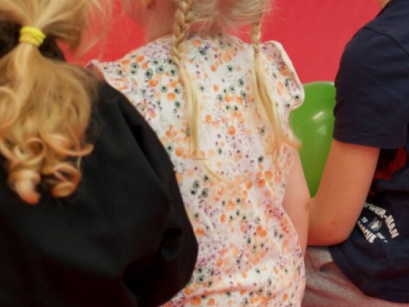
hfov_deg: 10.4
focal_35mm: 184
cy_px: -26
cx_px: 592
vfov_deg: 8.0
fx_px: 2174
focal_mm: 50
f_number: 2.5
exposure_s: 1/60
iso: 400
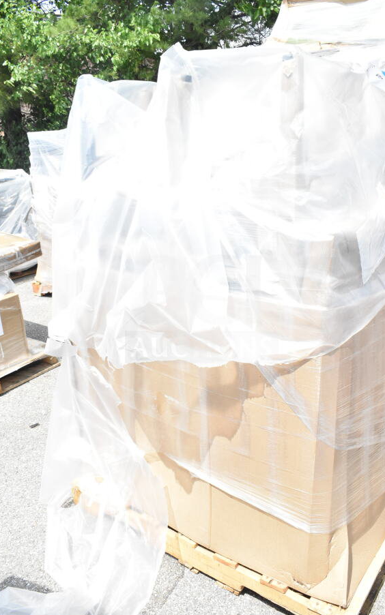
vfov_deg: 61.2
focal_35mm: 31
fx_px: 520
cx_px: 201
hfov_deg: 40.6
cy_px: 309
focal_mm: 20
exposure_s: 1/640
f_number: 13
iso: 1600
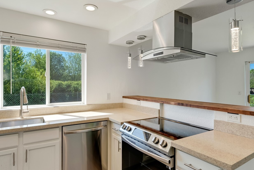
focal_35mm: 22
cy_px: 86
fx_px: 155
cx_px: 122
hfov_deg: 78.5
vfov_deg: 57.2
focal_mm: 16
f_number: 9
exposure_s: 1/2000
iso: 400
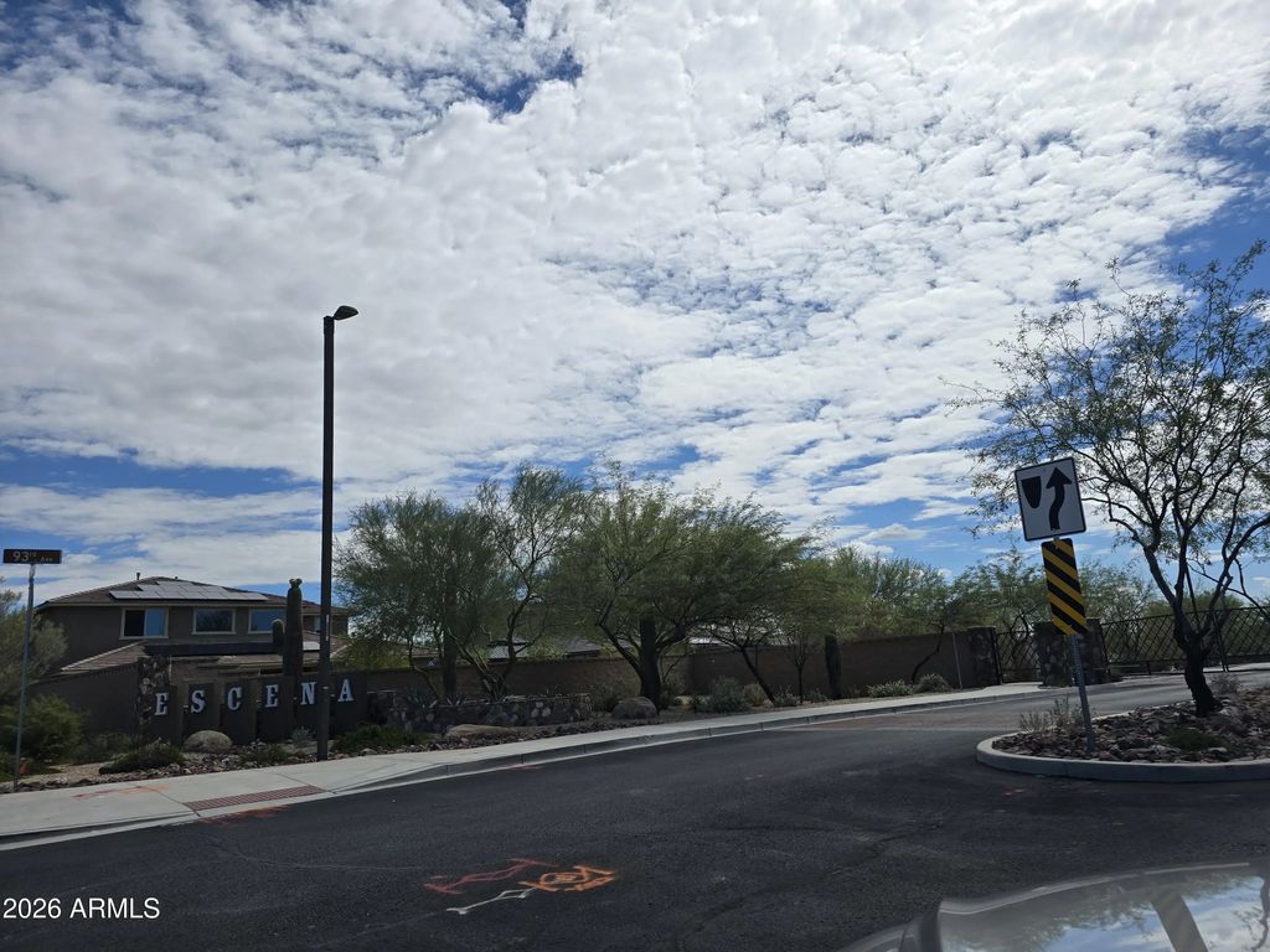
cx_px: 635
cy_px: 476
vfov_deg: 58.9
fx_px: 844
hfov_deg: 73.9
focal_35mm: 23
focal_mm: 6.3
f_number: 1.7
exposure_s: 1/2038
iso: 12
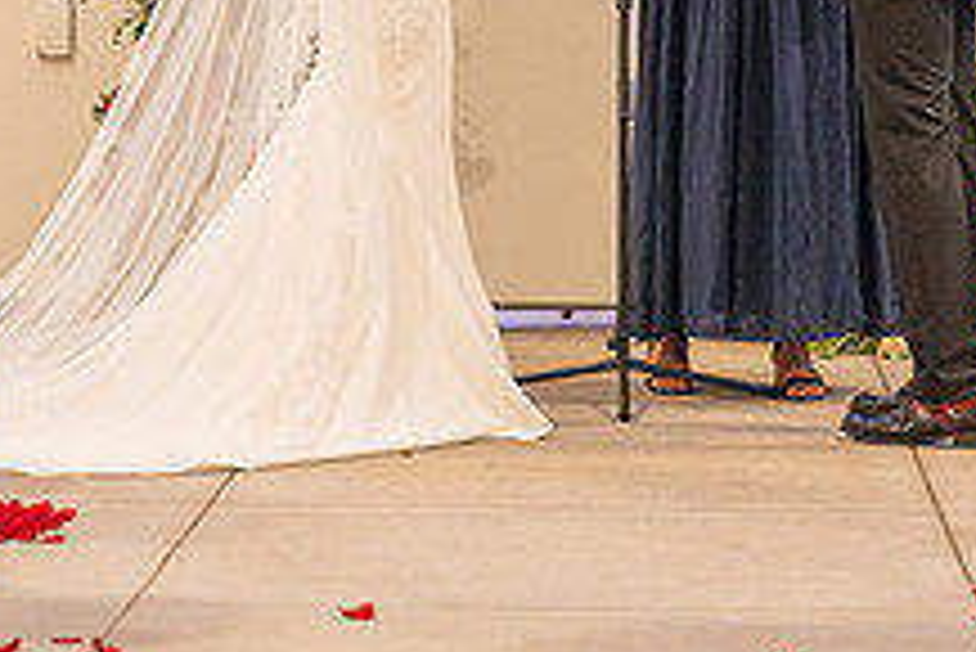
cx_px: 535
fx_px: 5073
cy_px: -151
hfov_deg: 11.0
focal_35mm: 187
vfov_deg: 7.3
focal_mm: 70
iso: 1600
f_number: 2.8
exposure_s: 1/125
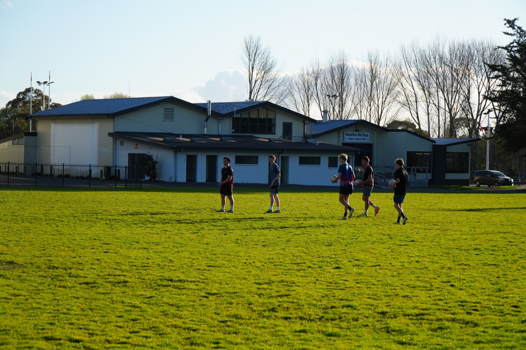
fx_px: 1293
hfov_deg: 23.0
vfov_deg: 15.4
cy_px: 175
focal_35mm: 88
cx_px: 263
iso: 100
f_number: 5
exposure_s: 1/400
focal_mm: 59
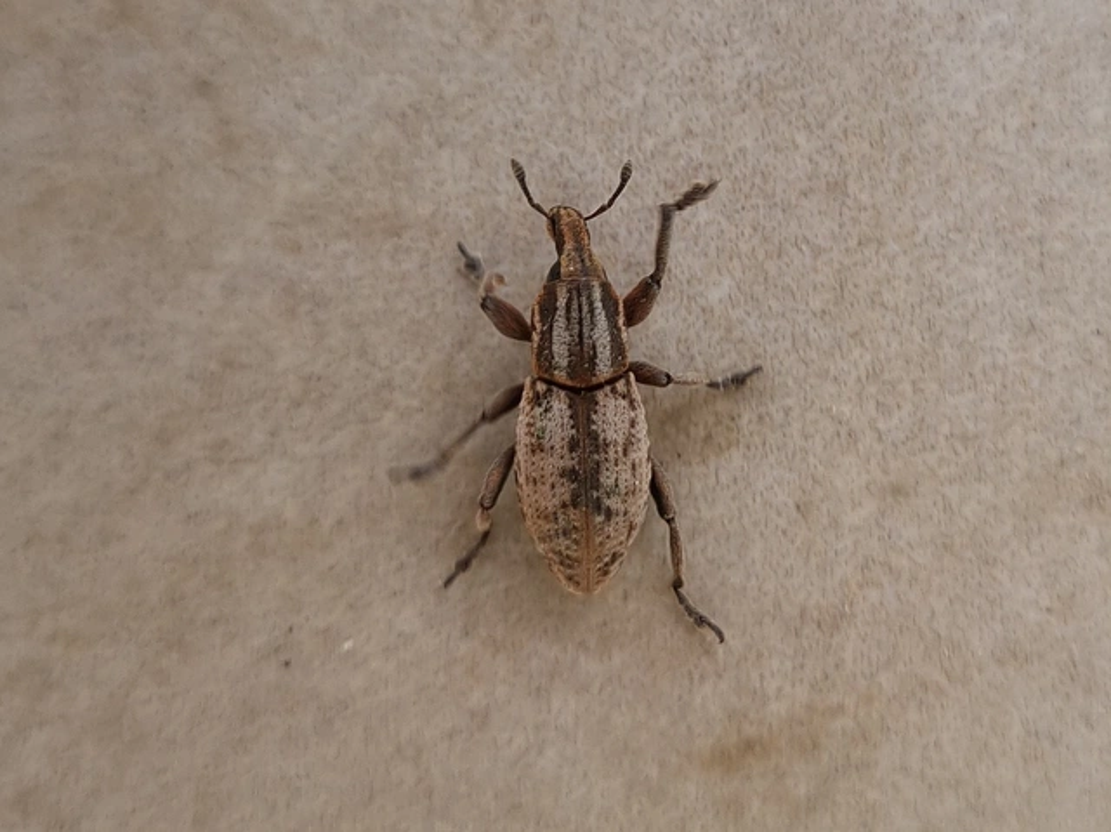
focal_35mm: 26
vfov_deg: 53.0
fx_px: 834
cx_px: 556
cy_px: 416
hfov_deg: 67.3
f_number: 1.8
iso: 50
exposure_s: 1/132
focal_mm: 5.4
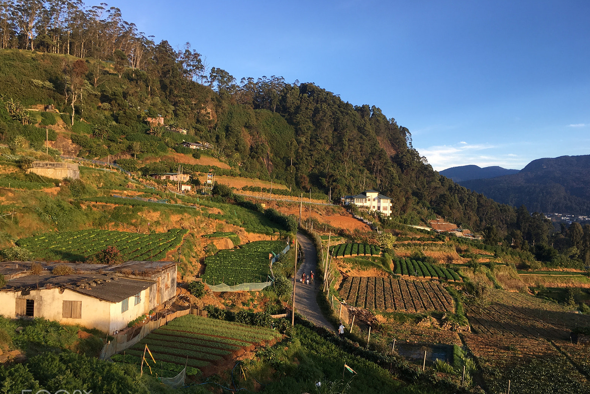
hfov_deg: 60.3
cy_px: 221
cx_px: 301
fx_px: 508
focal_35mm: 31
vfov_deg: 42.3
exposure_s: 1/273
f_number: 2.2
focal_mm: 4.15
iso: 25
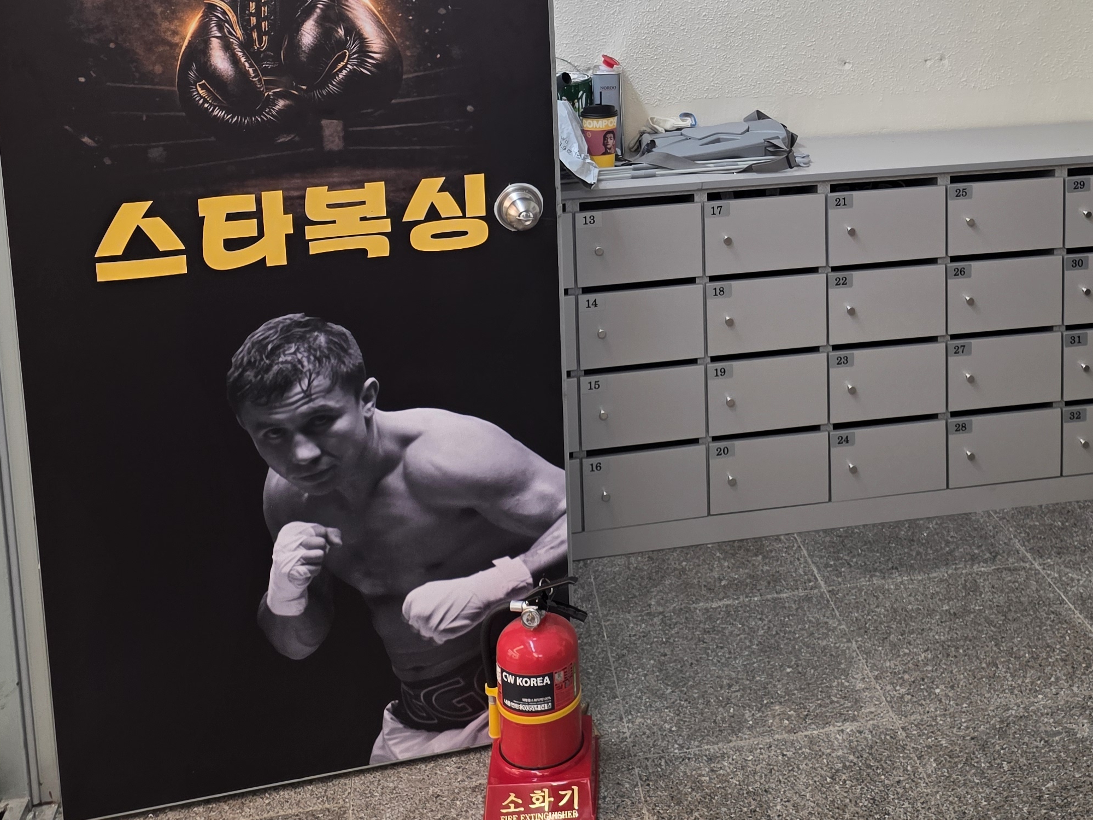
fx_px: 1452
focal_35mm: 46
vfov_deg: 29.9
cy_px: 50
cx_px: 727
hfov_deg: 40.7
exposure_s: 1/120
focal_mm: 6.25
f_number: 1.7
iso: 125
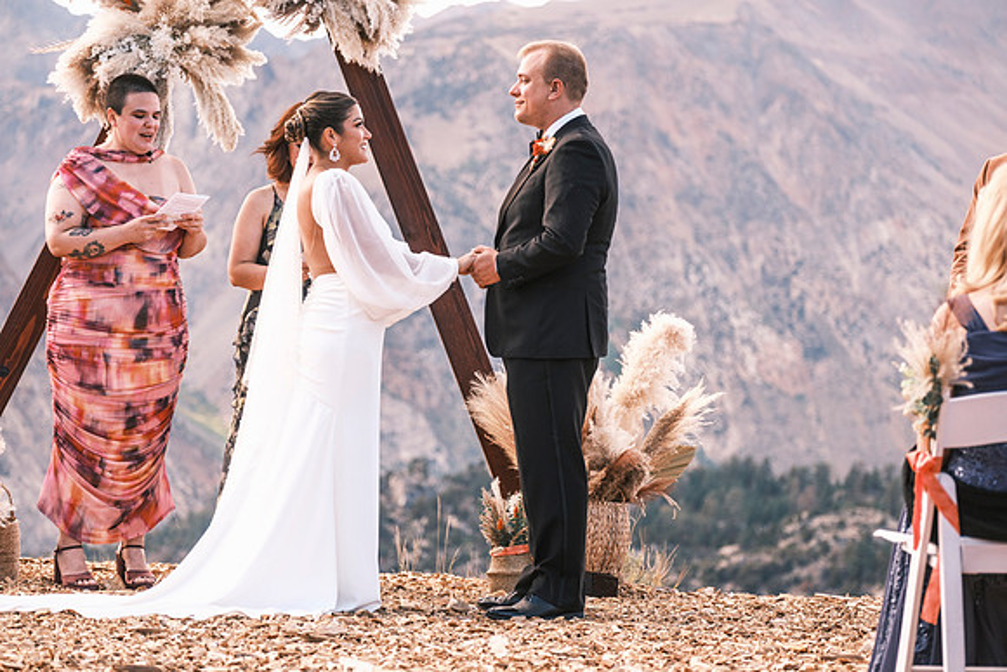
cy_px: 336
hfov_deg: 18.3
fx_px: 3133
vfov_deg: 12.2
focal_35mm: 112
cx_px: 504
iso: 400
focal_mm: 74.4
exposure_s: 1/640
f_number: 2.8
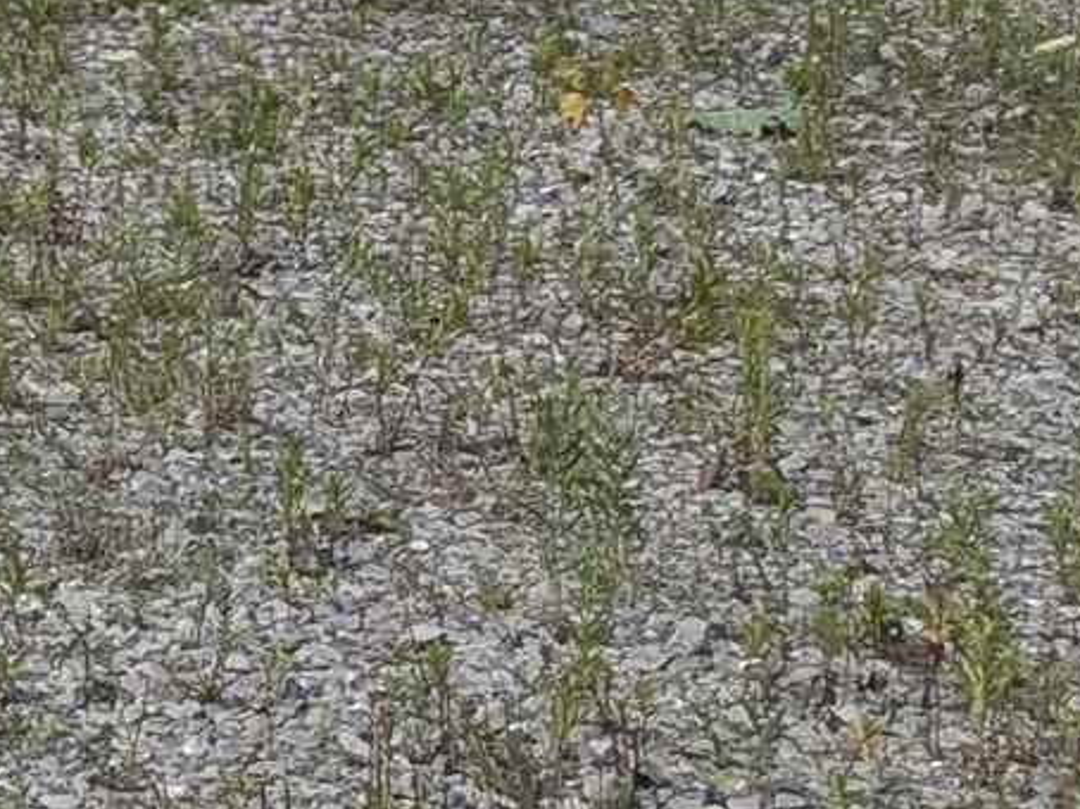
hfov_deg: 10.0
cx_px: -1832
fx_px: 5052
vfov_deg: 8.6
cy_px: -937
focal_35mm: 162
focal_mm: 6.81
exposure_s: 1/2096
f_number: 1.85
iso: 45
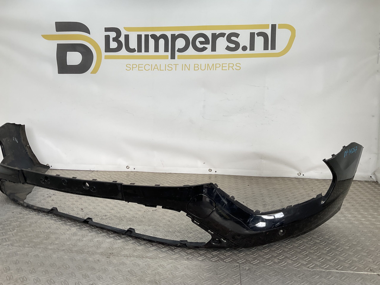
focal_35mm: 29
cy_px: 142
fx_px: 318
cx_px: 190
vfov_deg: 48.2
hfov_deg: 61.7
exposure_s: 1/333
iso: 16
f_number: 1.8
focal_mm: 3
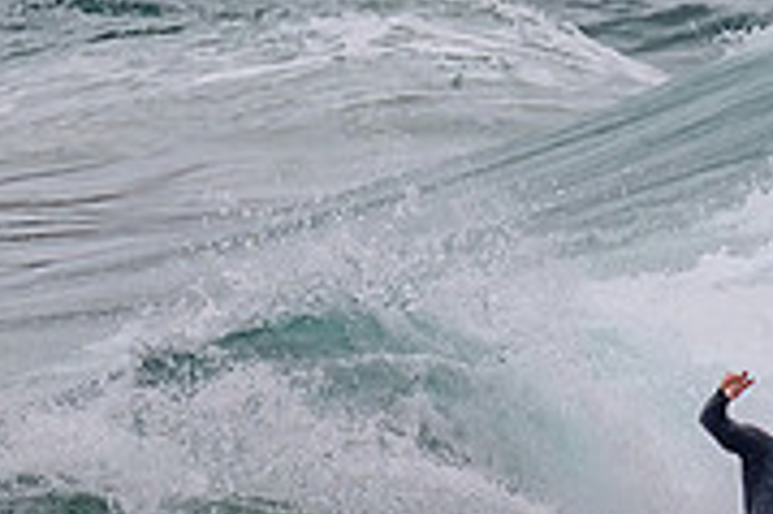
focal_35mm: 3572
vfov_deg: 0.4
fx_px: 76627
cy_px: 514
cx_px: 906
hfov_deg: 0.6
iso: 640
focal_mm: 800
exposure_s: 1/2000
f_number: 11
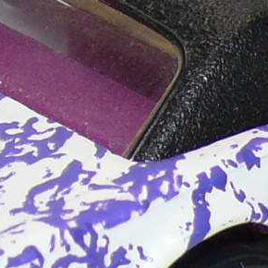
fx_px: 4607
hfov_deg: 3.3
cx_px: 291
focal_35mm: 526
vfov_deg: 3.3
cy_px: 96
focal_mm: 13.8
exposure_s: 1/30
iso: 100
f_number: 4
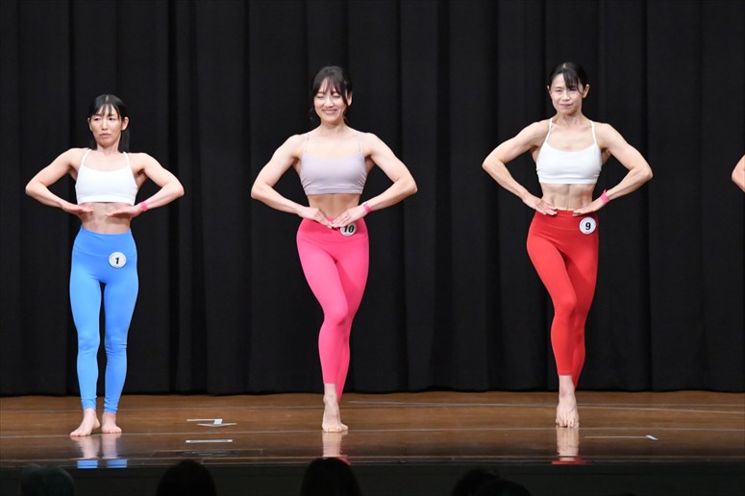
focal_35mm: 202
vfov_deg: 6.8
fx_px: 4178
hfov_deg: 10.2
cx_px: 372
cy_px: 248
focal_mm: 135
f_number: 5.6
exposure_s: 1/400
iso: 8000
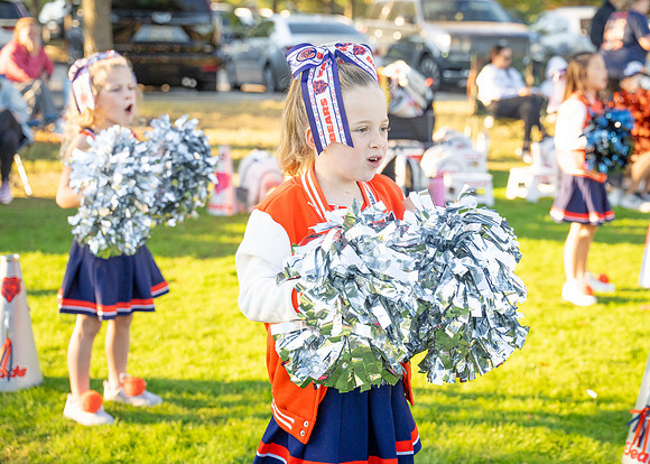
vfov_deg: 22.2
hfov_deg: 30.7
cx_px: 391
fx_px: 1182
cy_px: 179
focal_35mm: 64
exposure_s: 1/1600
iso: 400
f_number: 2.8
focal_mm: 46.5
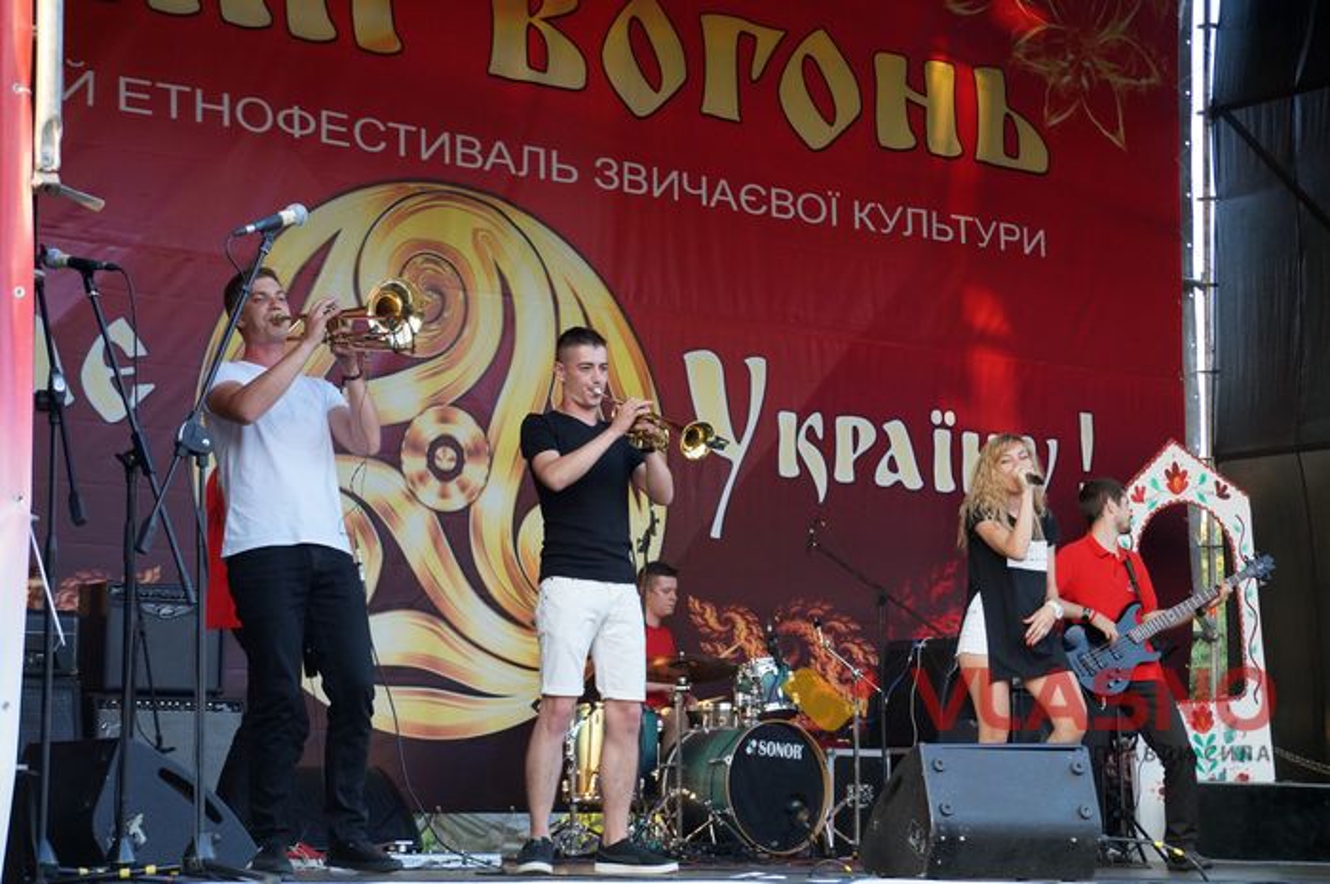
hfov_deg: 24.6
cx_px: 665
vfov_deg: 16.5
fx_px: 3044
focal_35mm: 82
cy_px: 442
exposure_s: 1/160
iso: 640
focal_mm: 55
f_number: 5
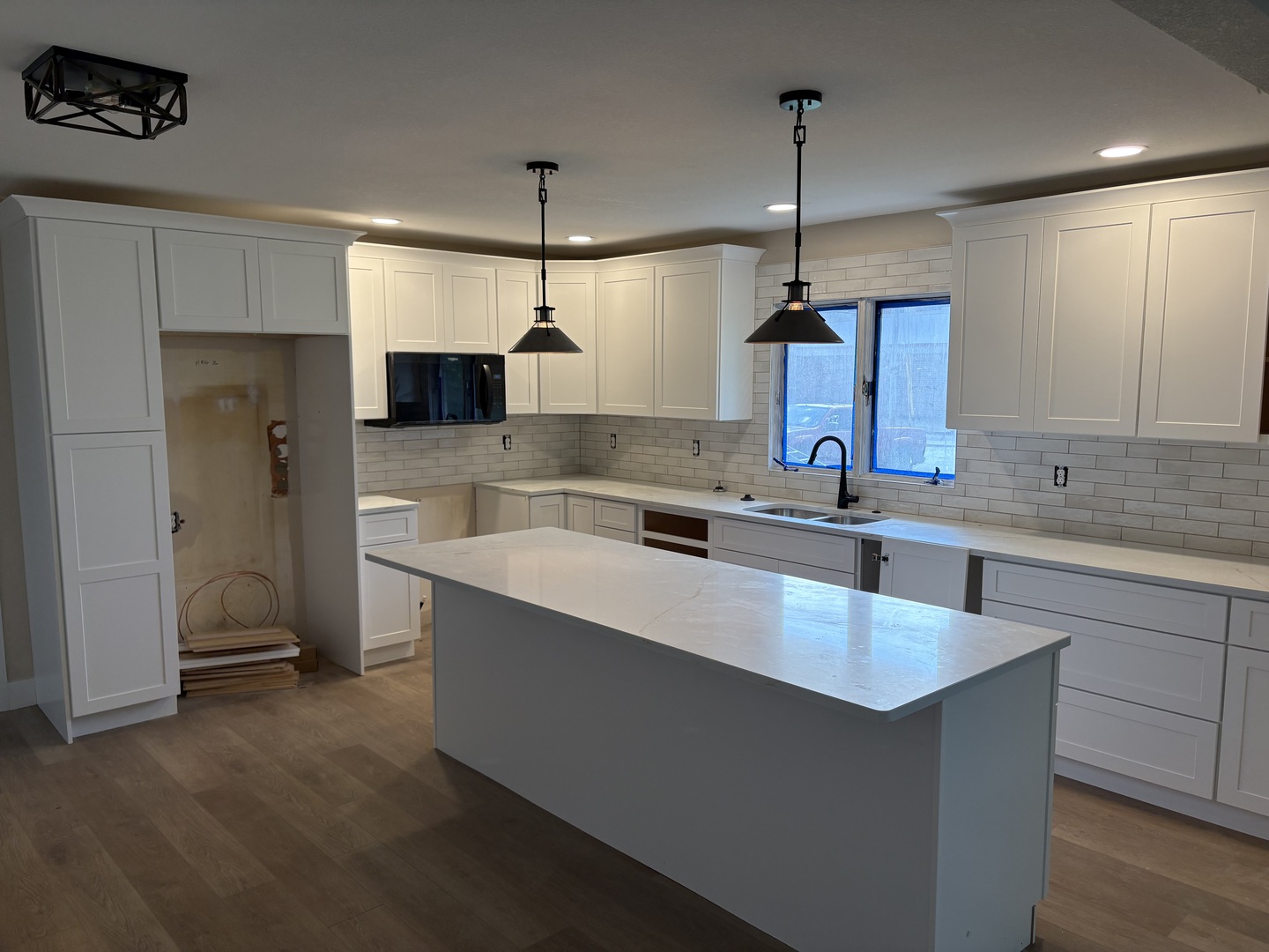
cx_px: 634
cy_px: 476
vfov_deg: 53.1
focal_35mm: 26
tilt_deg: -7.3
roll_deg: +0.0
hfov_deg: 67.3
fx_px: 953
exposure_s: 1/147
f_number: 1.6
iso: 80
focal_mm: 5.96
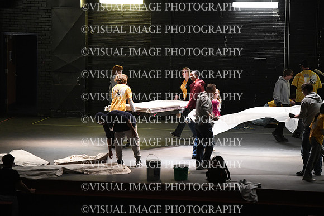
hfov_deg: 10.3
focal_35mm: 200
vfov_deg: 6.9
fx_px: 1800
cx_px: 162
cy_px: 108
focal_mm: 200
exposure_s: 1/400
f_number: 2.8
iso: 8000
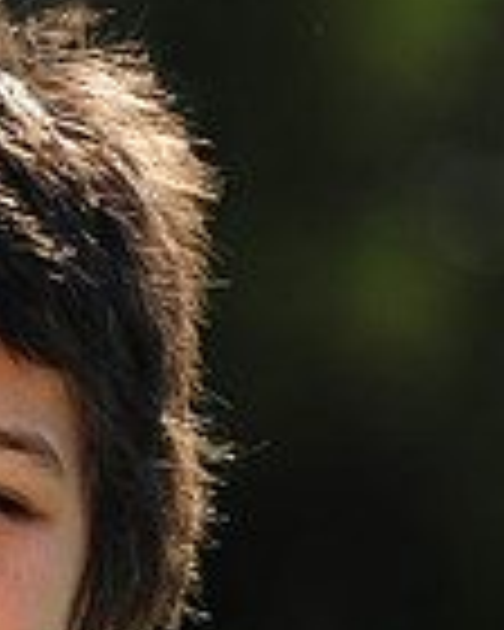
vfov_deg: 2.5
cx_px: -243
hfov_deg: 2.0
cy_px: 1058
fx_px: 14488
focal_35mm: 777
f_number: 4.5
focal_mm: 200
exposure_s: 1/800
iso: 200
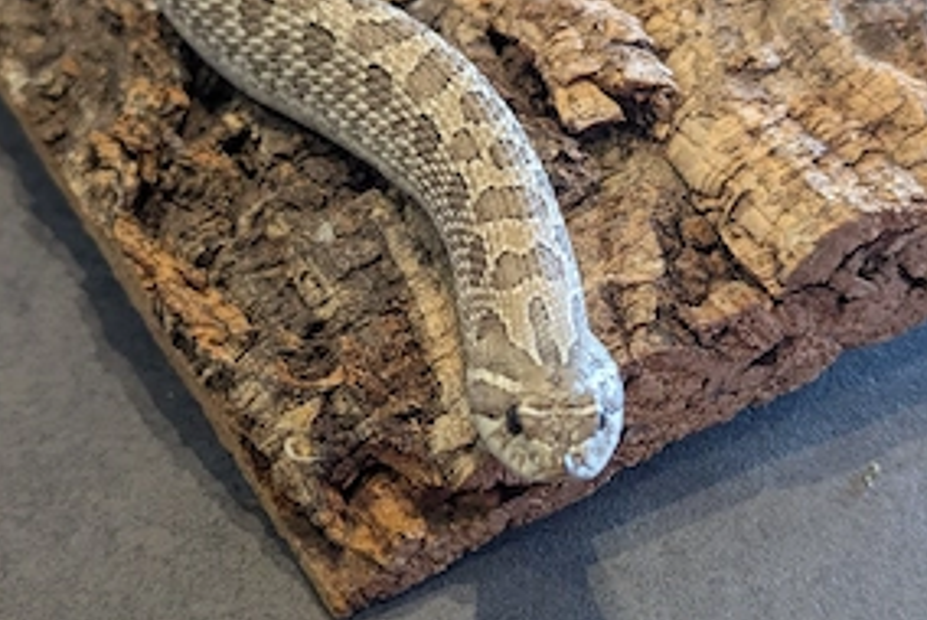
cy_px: 287
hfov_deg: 28.8
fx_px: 1804
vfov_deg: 19.5
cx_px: 441
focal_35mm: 70
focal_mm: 6.81
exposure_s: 1/101
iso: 176
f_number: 1.85
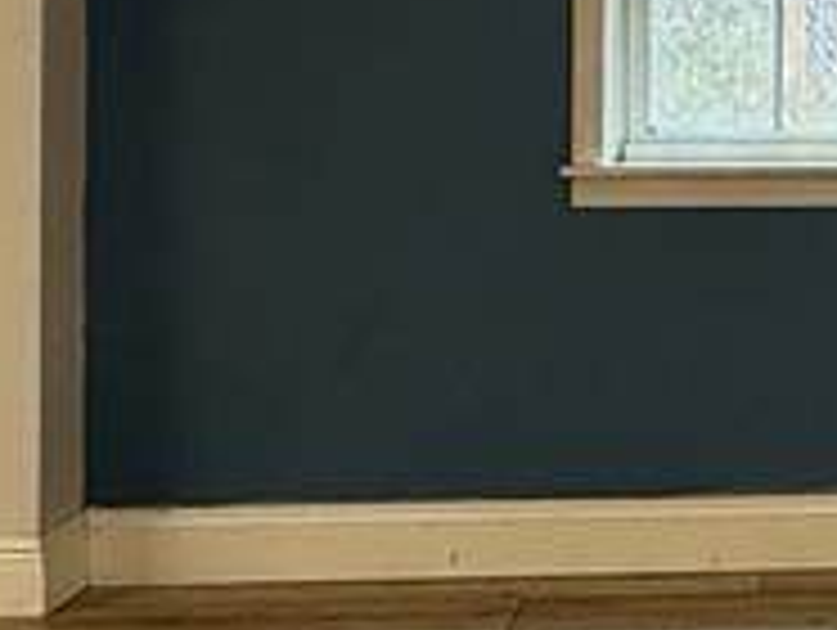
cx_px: 1058
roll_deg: -0.5
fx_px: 1864
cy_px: 72
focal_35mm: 77
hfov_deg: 22.8
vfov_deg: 18.9
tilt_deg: +0.3
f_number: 2.2
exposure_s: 1/120
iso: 500
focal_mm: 2.22
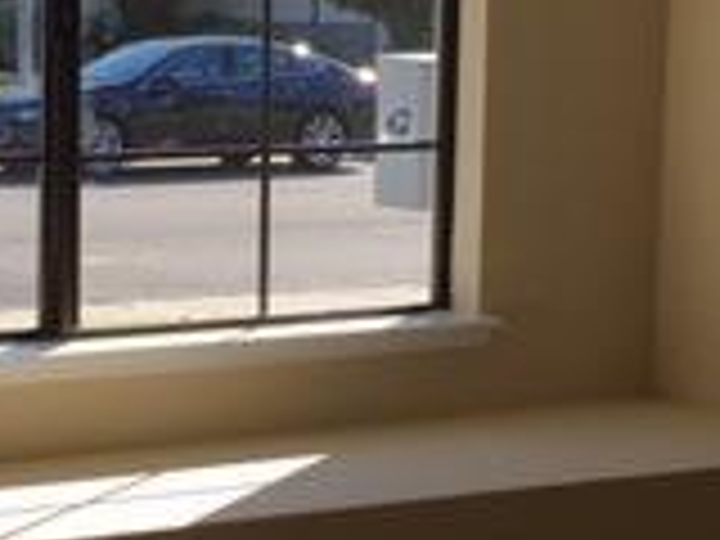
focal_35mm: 116
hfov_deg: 16.8
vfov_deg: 12.8
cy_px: 310
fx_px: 2413
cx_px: 94
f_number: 2.2
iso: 25
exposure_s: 1/534
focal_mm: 4.15
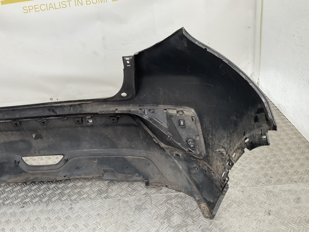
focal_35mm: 29
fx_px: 259
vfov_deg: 48.2
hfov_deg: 61.7
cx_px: 154
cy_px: 116
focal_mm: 3
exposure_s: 1/120
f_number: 1.8
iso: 25
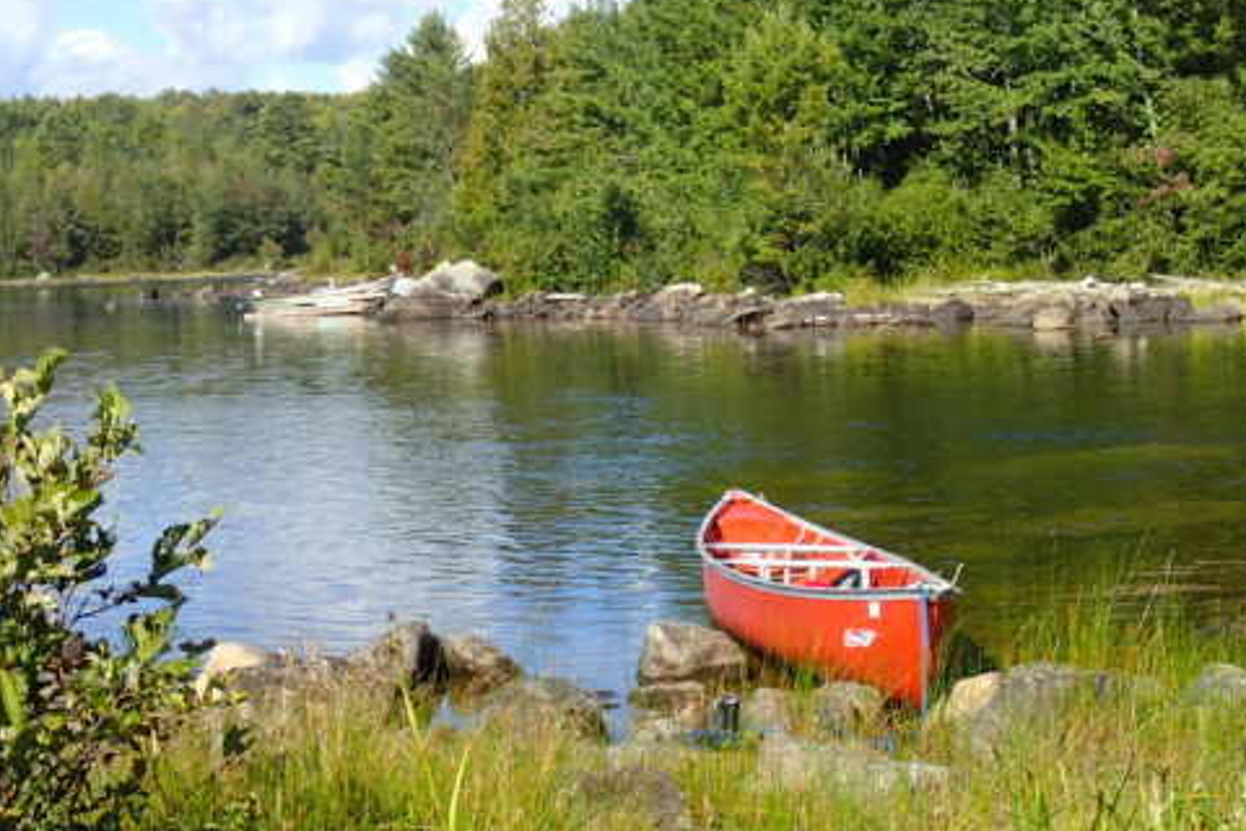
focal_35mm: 68
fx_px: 2353
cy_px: 418
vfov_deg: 20.0
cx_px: 639
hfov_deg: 29.7
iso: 100
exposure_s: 1/400
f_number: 4.5
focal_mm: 8.99
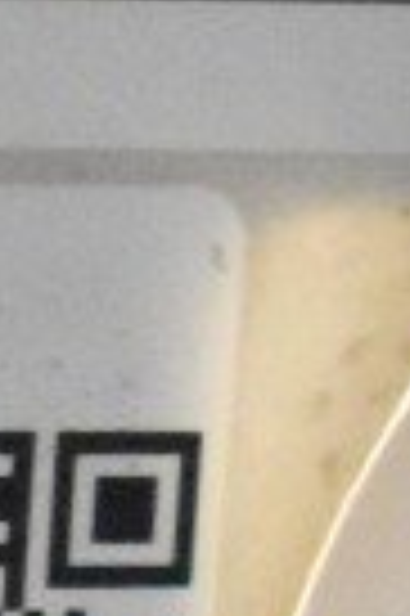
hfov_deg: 2.8
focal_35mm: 481
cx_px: -883
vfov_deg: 4.2
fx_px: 8237
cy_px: 1158
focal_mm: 48
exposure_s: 1/80
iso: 25600
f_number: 5.3
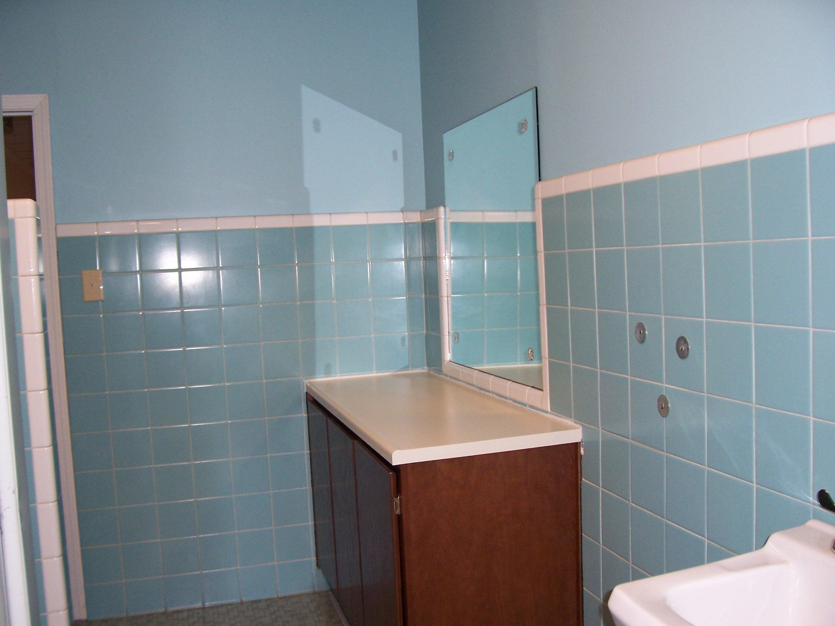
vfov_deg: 41.8
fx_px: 820
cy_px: 313
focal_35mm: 34
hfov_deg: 54.0
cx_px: 418
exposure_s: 1/60
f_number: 2.7
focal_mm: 5.6
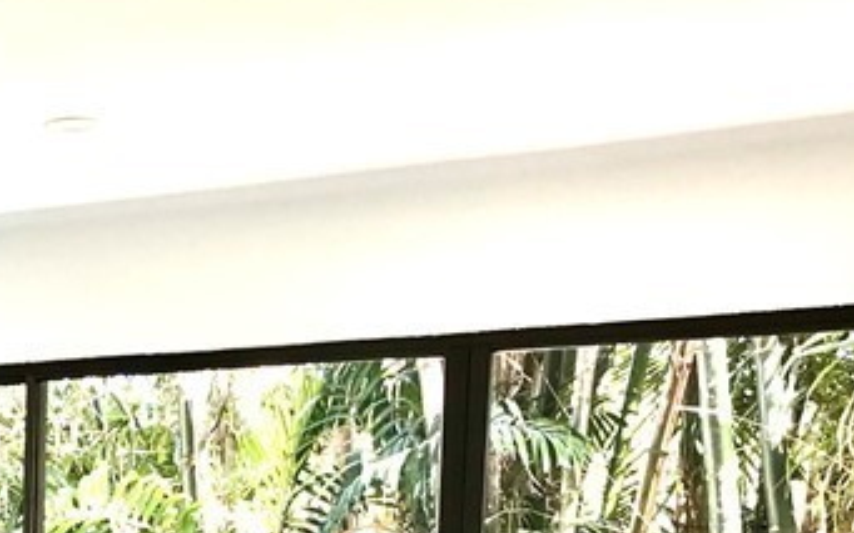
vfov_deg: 13.8
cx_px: -115
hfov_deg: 21.9
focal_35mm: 89
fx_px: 2071
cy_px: 803
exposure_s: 1/60
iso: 25
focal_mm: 3.99
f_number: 1.8
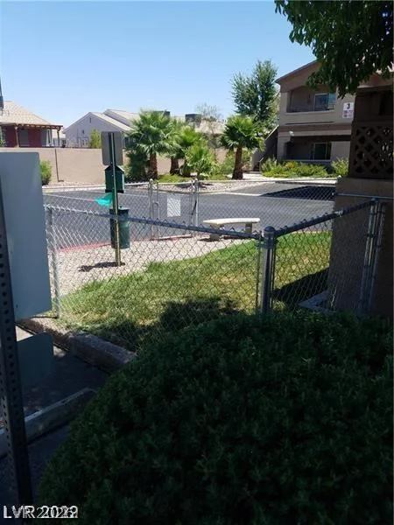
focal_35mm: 26
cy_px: 262
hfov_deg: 53.1
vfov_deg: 67.3
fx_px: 395
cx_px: 197
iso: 50
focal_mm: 4.2
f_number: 1.7
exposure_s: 1/1736
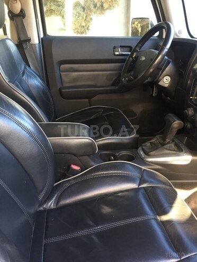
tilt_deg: -24.5
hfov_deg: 48.2
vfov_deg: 61.7
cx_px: 98
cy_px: 131
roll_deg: +1.9
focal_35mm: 29
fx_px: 220
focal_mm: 4.15
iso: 125
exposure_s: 1/33
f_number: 2.2
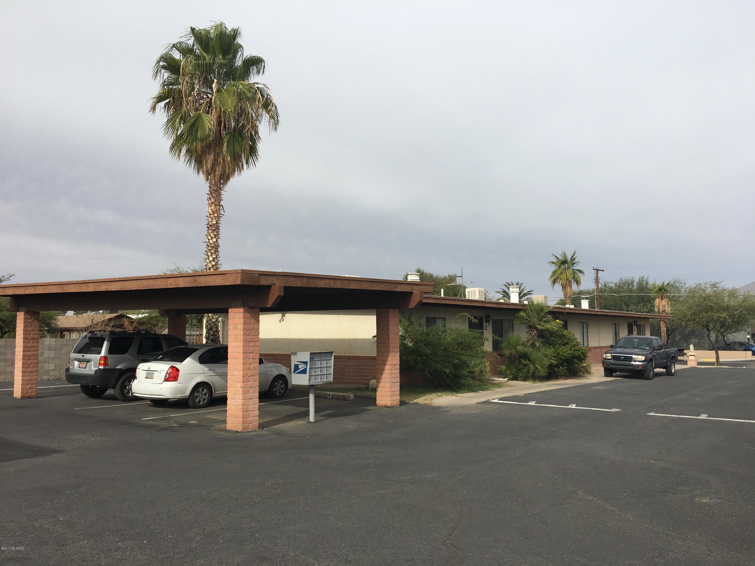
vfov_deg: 48.2
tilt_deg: +5.7
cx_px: 378
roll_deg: -0.2
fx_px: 633
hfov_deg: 61.7
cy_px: 283
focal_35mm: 29
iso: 25
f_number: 2.2
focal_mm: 4.15
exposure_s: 1/1451
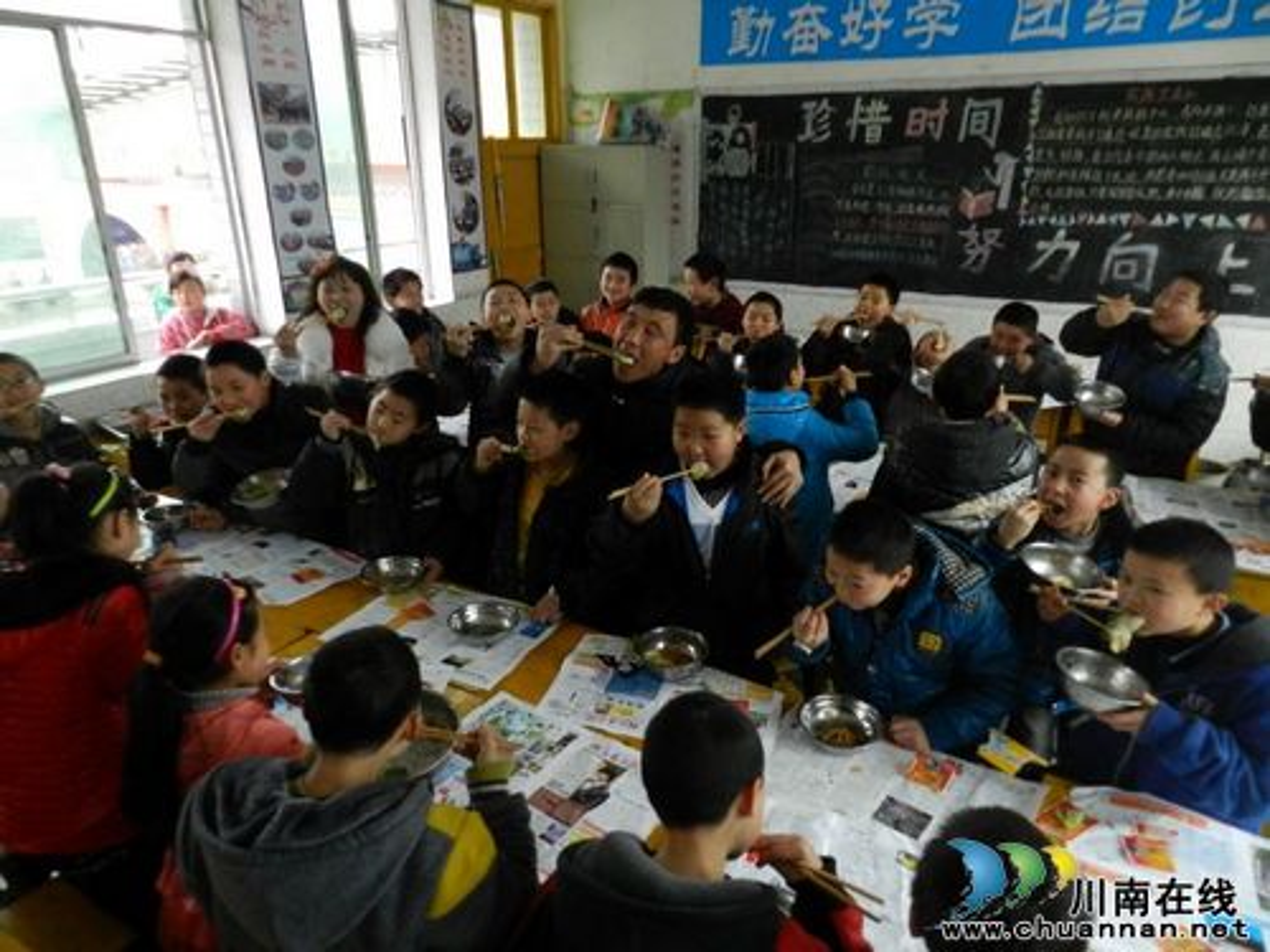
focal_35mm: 23
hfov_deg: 73.9
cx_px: 635
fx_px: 844
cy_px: 476
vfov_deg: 58.9
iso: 640
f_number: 3.4
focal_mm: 4
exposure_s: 1/100
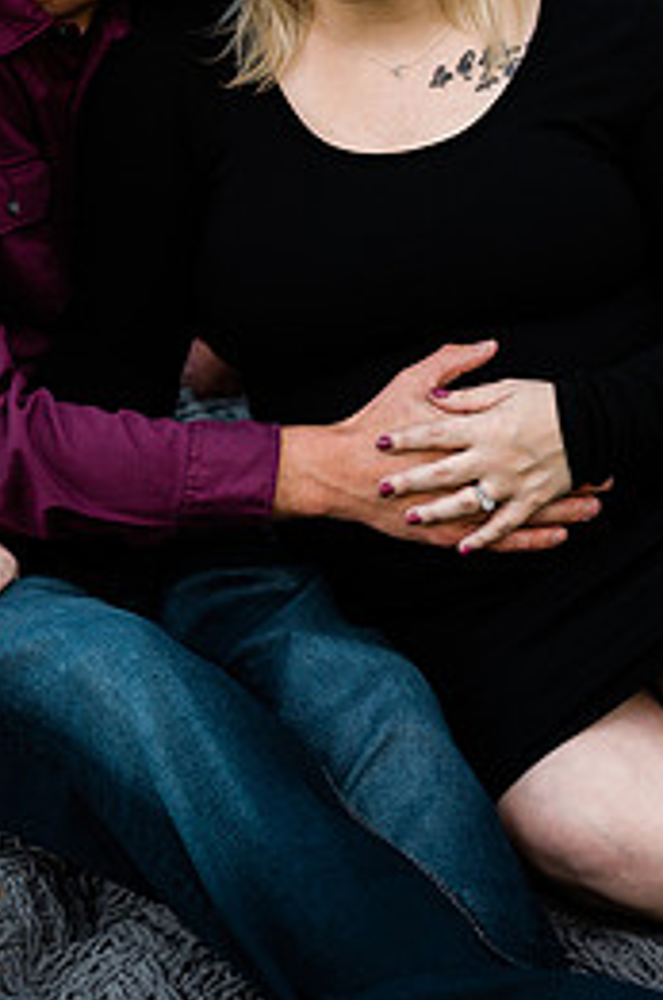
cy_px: 146
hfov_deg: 13.6
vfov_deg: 20.1
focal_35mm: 100
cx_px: 232
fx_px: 2773
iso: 400
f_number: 3.2
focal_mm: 58
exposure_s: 1/200
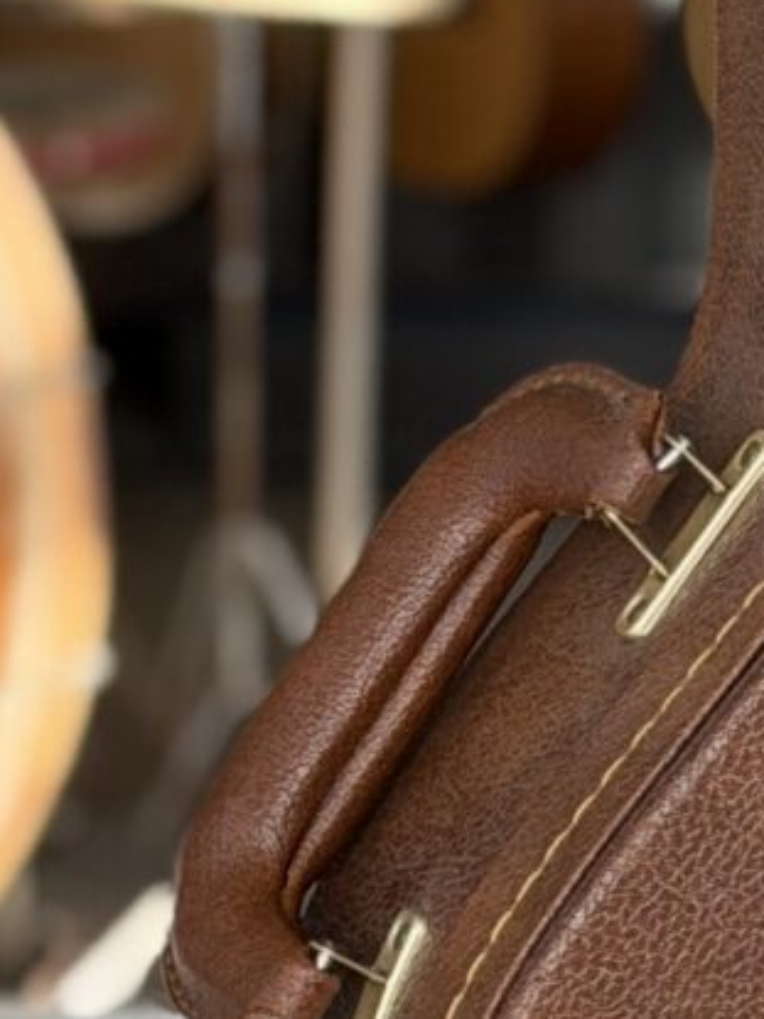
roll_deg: -1.7
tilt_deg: -8.8
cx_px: 1135
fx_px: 8715
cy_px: 204
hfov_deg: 5.0
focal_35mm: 296
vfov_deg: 6.7
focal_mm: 6.76
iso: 100
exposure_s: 1/155
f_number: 1.78
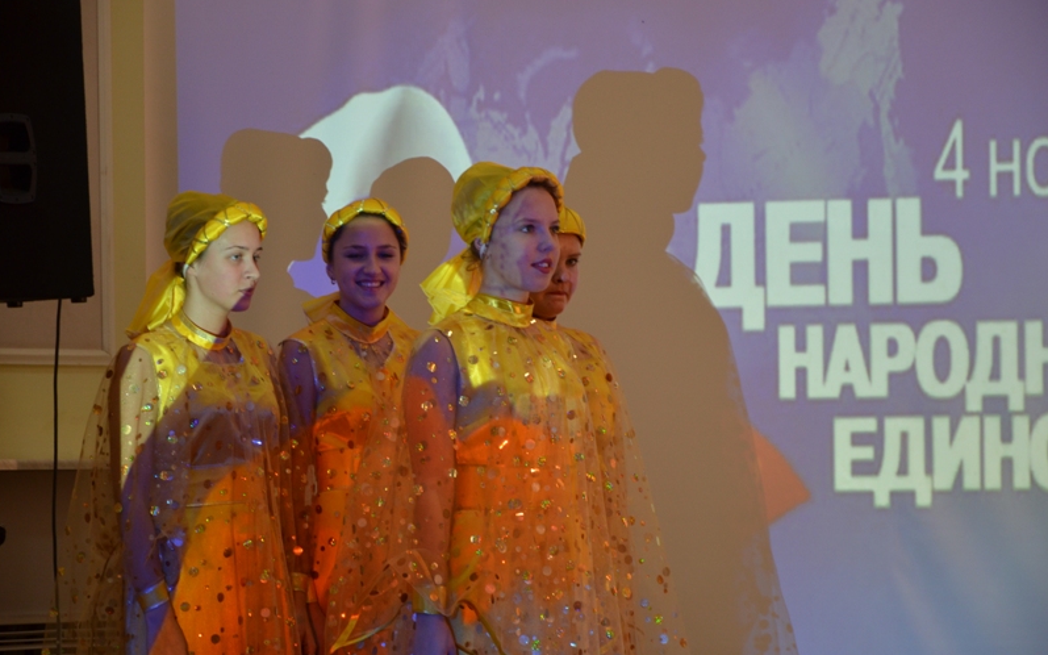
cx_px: 525
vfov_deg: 8.7
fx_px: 4284
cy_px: 321
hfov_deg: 13.9
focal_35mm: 150
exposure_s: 1/60
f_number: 5.6
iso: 640
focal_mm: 98
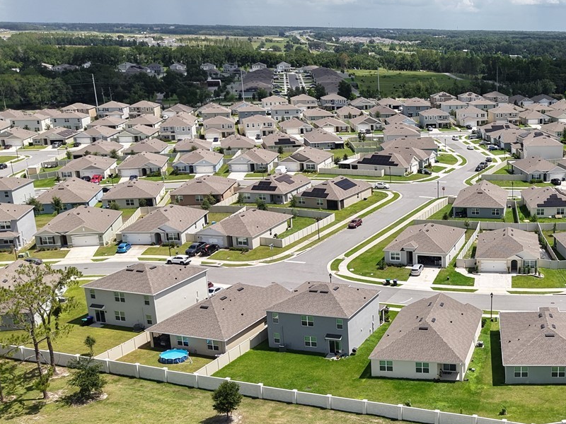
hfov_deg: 37.2
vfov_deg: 30.2
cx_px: 504
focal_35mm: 48
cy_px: 259
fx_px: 785
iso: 130
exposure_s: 1/350
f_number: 1.8
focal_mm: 8.67
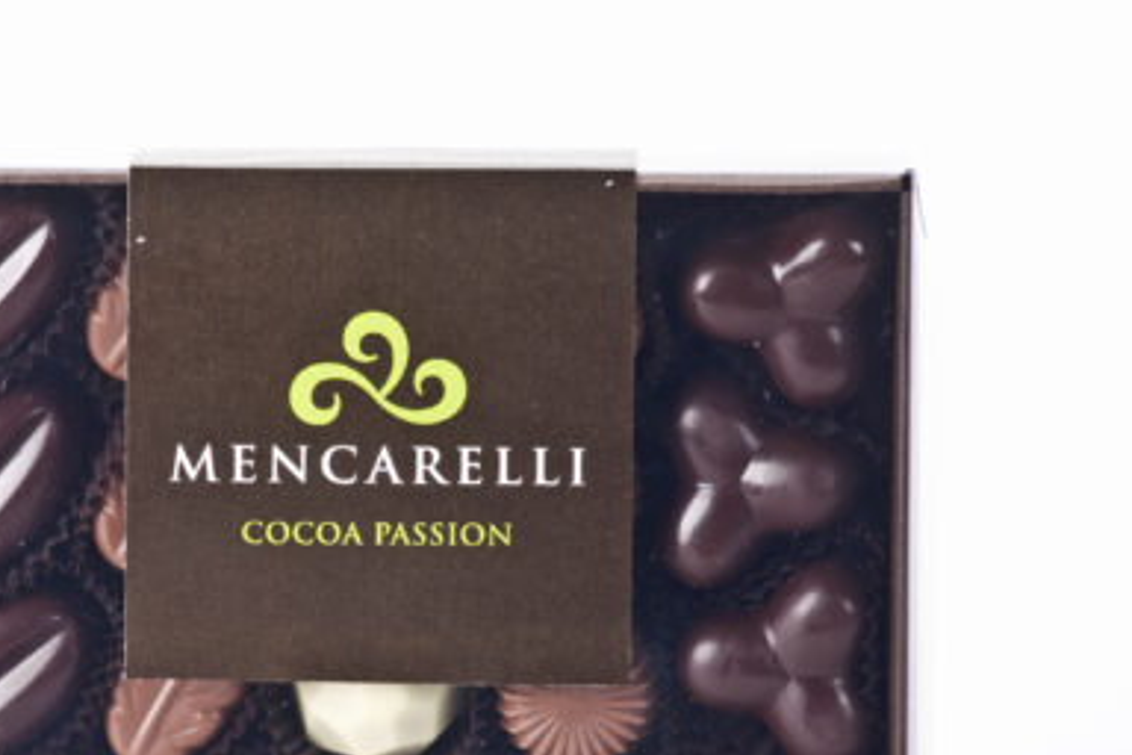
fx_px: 10061
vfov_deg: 4.3
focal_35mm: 320
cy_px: 615
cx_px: 363
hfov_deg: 6.4
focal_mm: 160
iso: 100
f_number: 22
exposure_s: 1/125
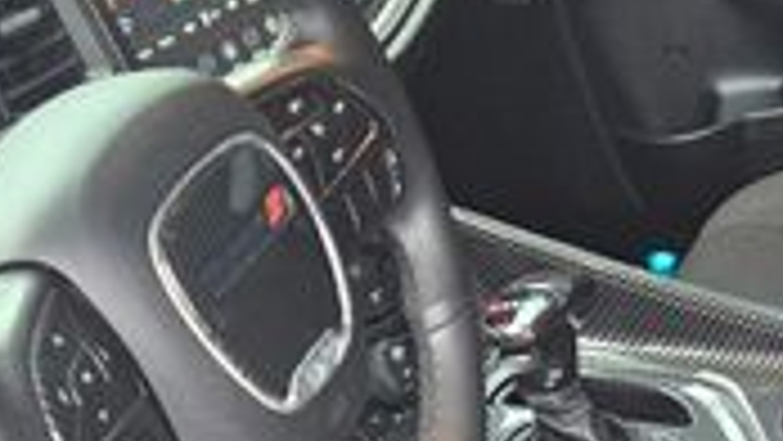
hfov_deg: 22.4
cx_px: 765
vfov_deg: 12.4
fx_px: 1911
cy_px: 688
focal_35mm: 92
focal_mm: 5.4
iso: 160
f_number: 1.8
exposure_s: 1/180
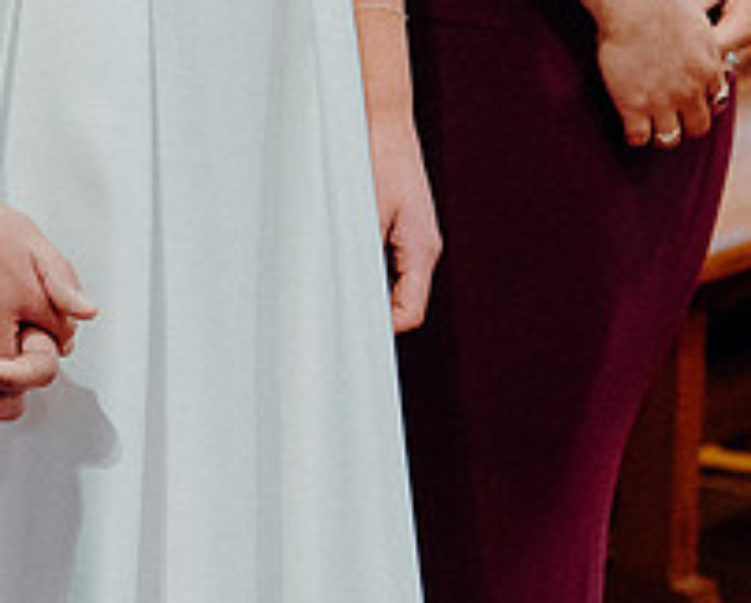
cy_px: 400
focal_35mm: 283
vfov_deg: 5.5
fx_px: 6296
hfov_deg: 6.8
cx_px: -26
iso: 4000
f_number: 3.5
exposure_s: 1/160
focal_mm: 70
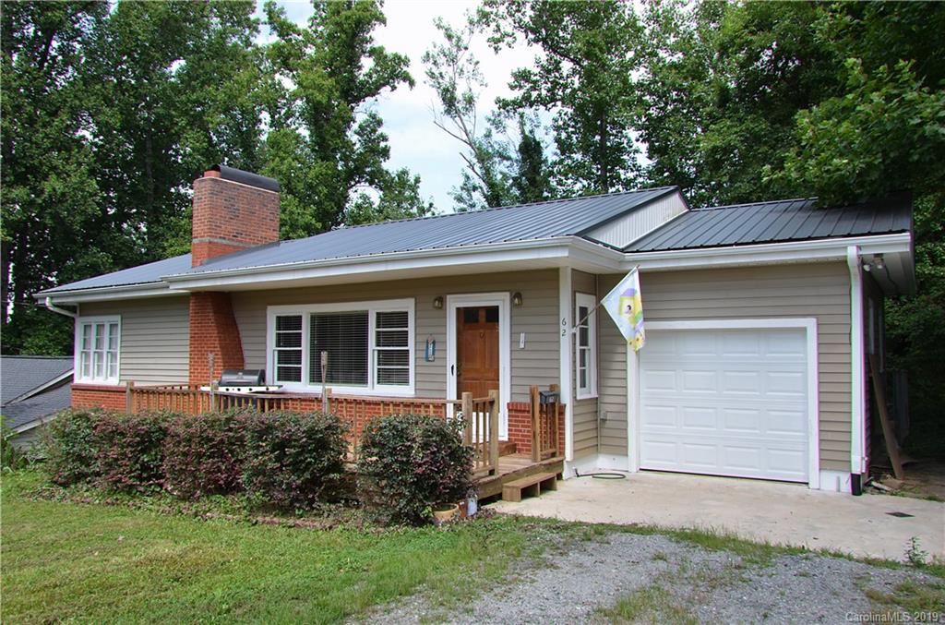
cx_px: 472
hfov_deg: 67.5
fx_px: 707
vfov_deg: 47.7
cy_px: 312
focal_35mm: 27
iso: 180
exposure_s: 1/250
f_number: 8
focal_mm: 18
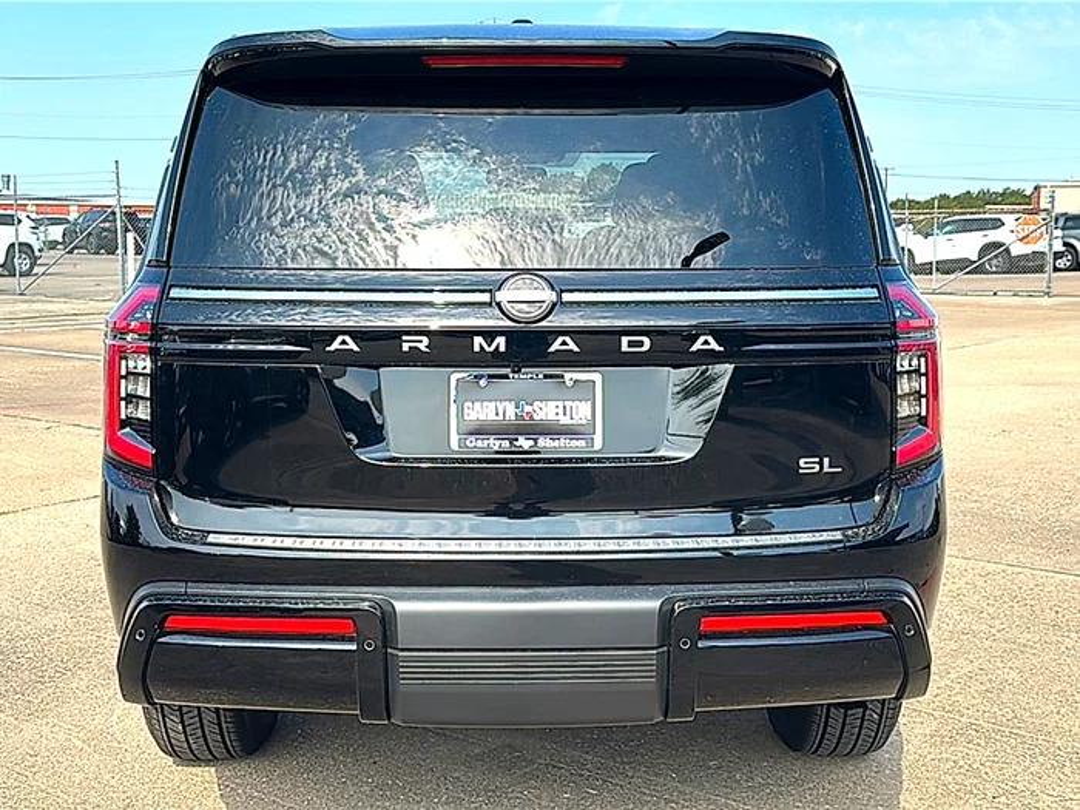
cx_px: 540
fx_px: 1186
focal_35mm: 38
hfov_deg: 49.0
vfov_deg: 37.7
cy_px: 405
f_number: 1.78
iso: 80
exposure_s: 1/2604
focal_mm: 6.86
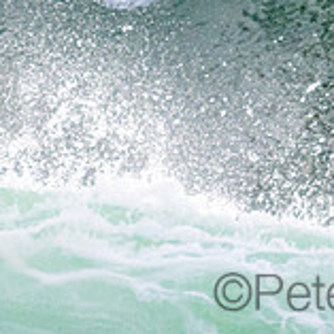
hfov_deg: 0.5
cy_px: -193
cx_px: 331
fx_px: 36493
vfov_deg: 0.5
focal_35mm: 3343
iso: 2000
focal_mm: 800
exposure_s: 1/2000
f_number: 11
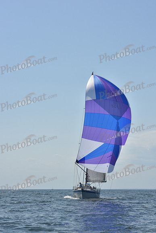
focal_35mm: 86
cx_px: 78
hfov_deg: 15.9
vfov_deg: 23.6
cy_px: 116
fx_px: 559
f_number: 11
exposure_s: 1/1250
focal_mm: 86
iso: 250
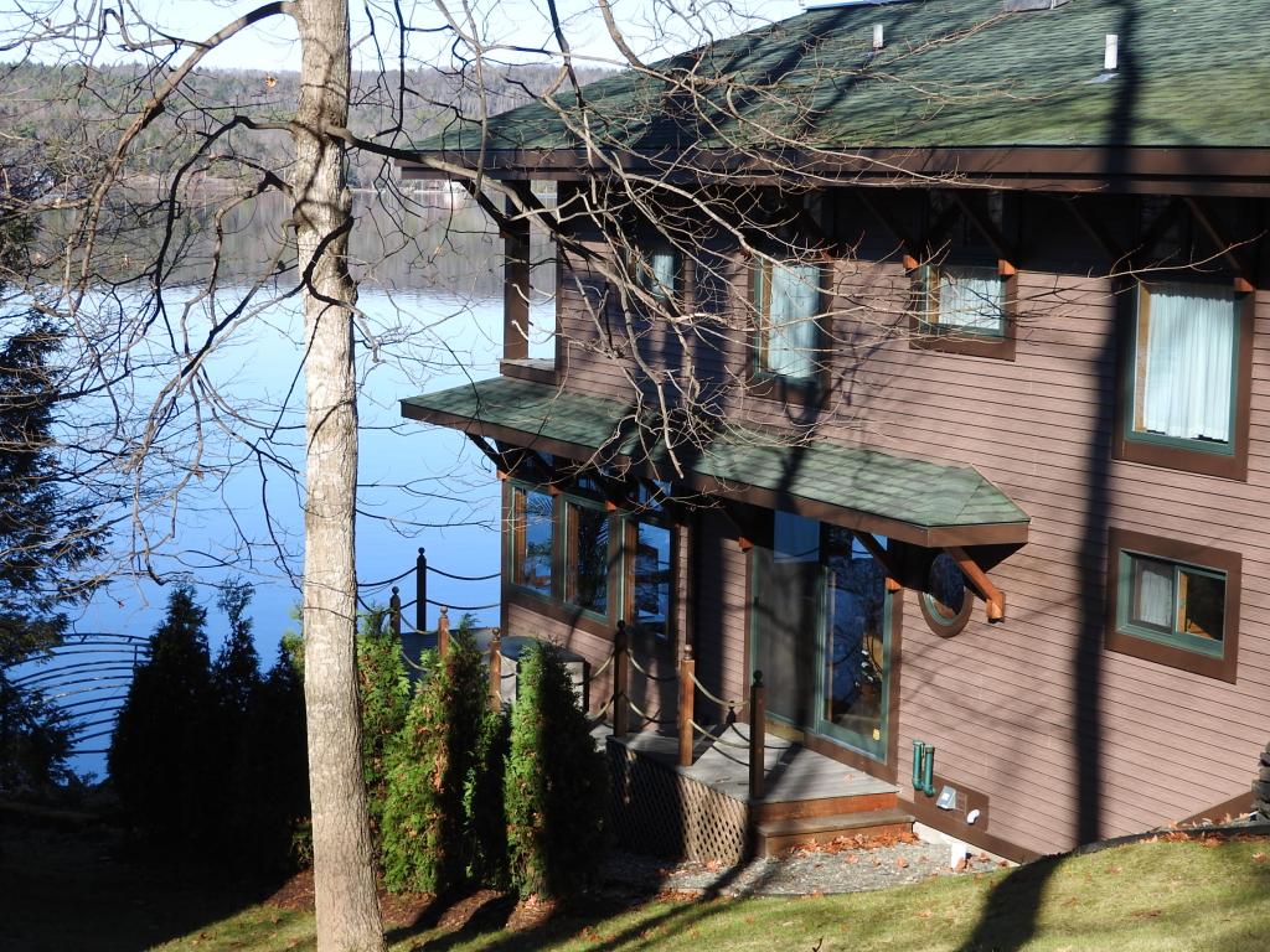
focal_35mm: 70
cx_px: 635
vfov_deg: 21.0
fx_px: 2568
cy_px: 476
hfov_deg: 27.8
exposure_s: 1/400
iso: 100
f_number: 4.5
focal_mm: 12.5
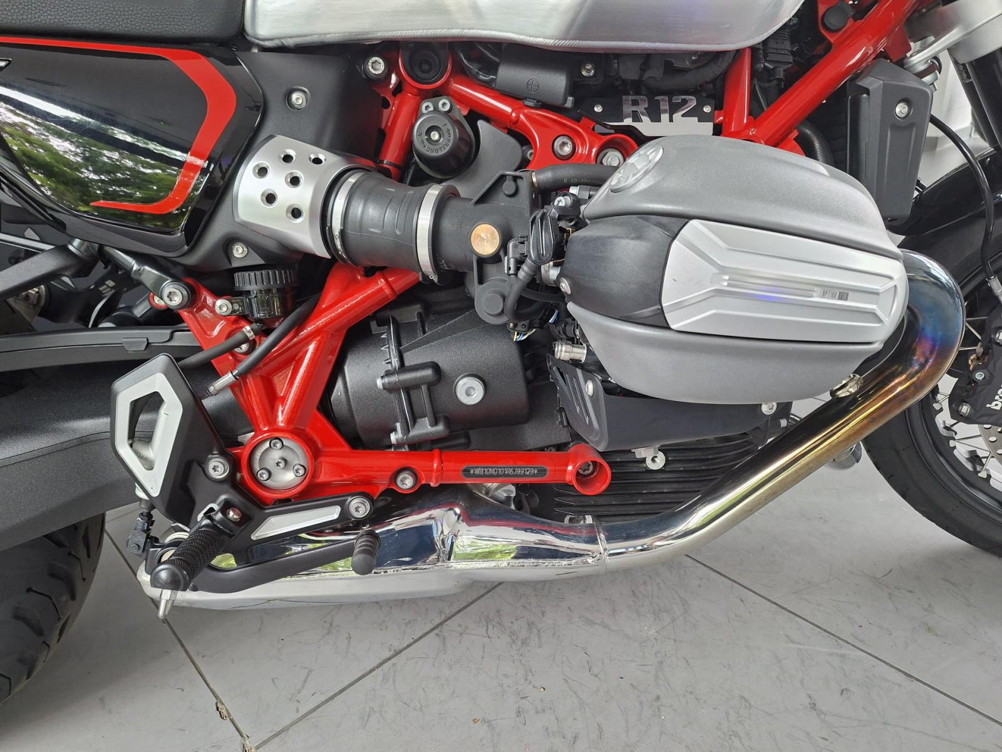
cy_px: 376
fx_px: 666
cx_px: 501
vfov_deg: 58.9
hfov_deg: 73.9
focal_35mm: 23
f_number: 1.8
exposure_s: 1/120
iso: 200
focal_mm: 5.54
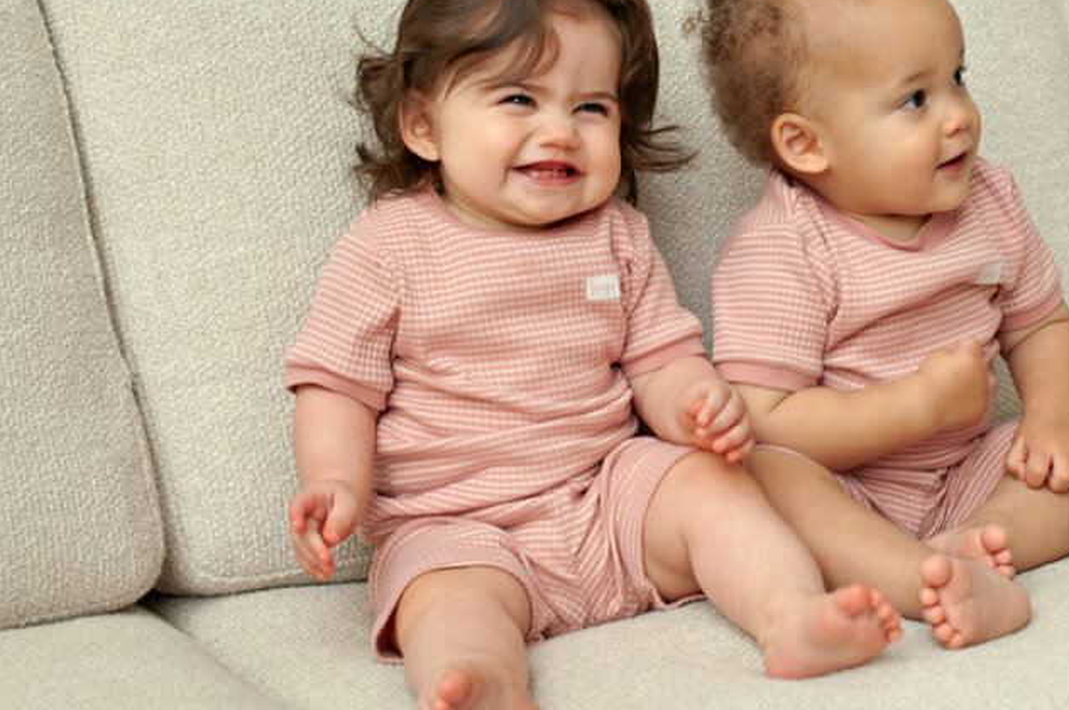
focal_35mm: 81
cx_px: 756
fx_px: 2403
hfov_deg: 24.9
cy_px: 285
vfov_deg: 16.8
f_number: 5.6
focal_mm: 50
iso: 640
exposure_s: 1/125
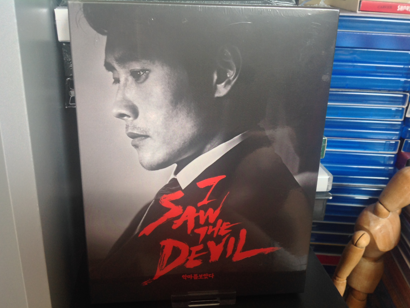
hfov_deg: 51.4
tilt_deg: -22.0
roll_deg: -2.1
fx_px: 426
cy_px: 158
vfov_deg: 39.7
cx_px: 202
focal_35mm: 36
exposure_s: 1/15
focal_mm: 4.28
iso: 64
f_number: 2.4
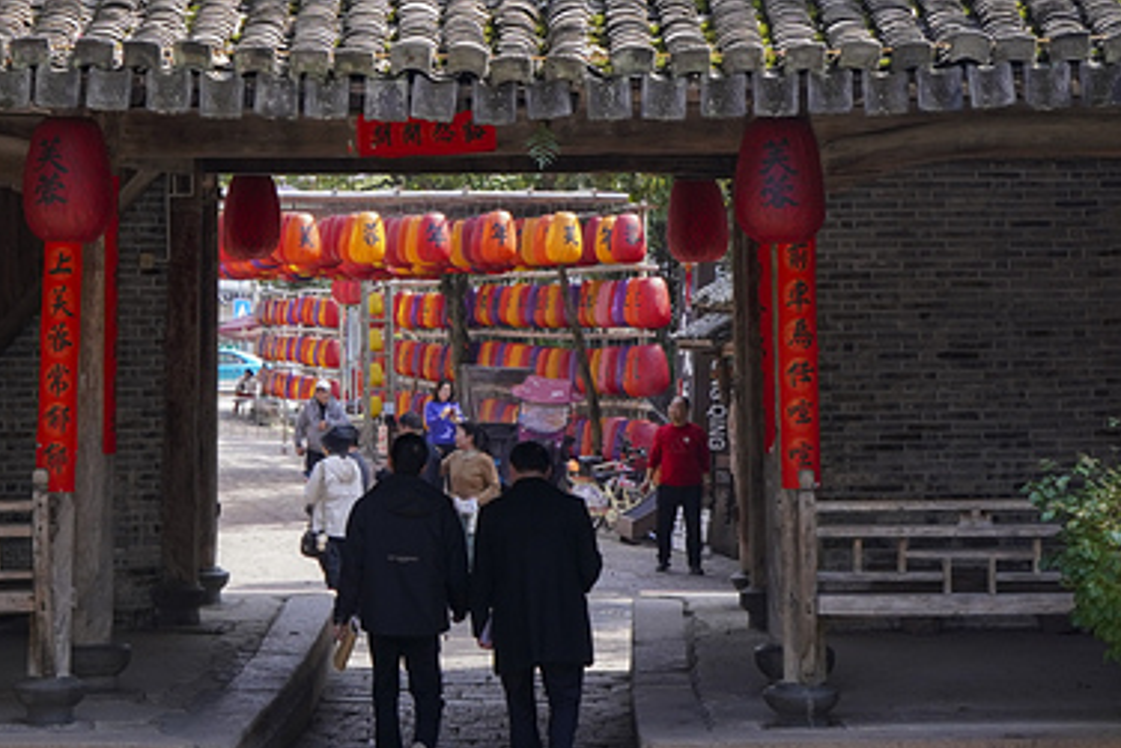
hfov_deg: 18.6
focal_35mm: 109
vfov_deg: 12.4
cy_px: 12
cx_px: 304
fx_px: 3395
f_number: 7.1
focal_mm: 41
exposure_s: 1/200
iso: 250
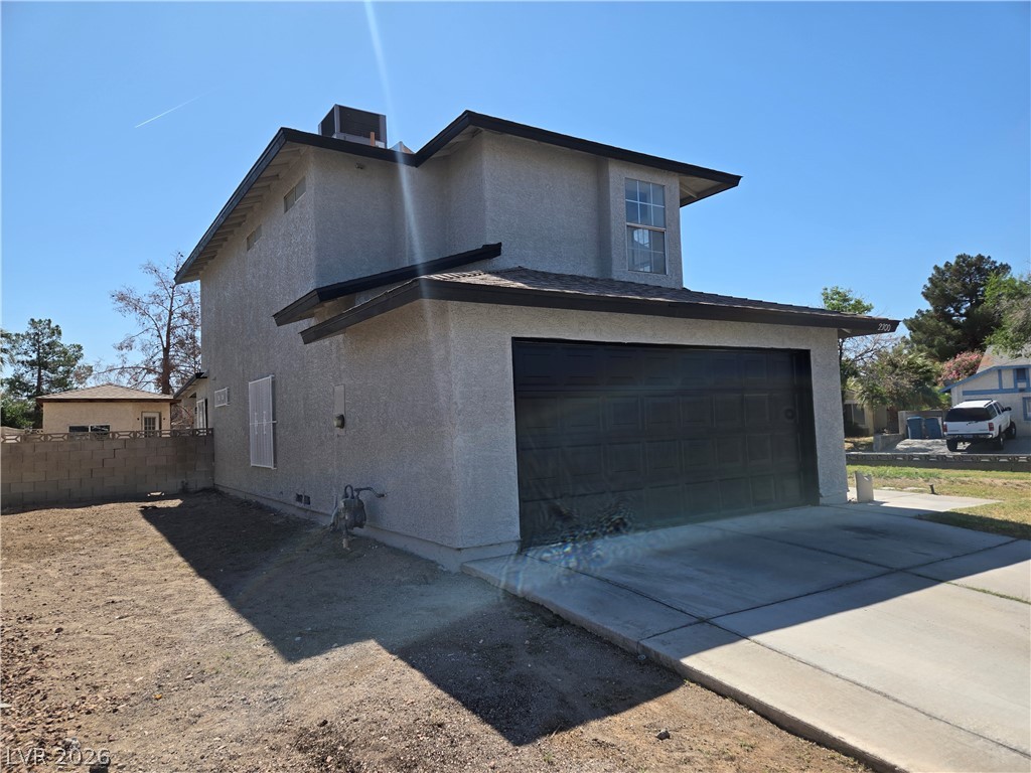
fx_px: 685
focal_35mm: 23
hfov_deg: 73.9
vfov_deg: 58.9
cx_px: 516
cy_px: 386
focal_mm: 5.4
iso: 40
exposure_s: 1/2921
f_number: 1.8
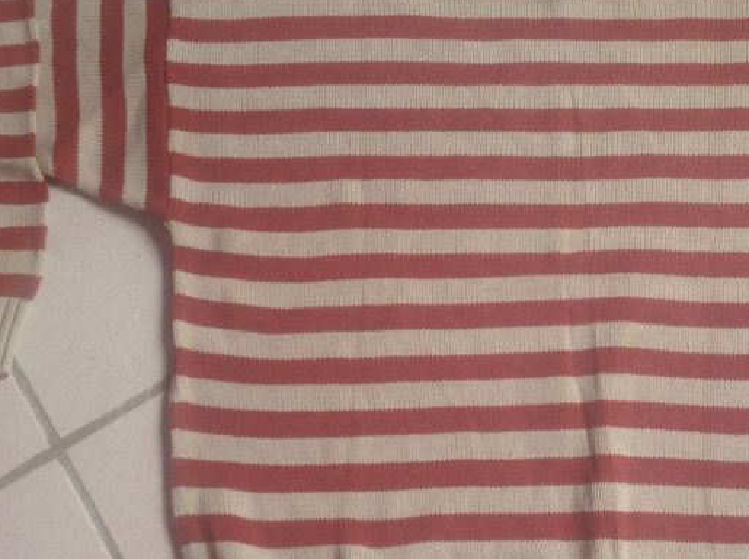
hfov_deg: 28.2
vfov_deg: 21.5
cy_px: 315
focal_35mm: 68
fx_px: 1468
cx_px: 554
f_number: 2.4
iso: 50
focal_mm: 4.28
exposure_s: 1/20
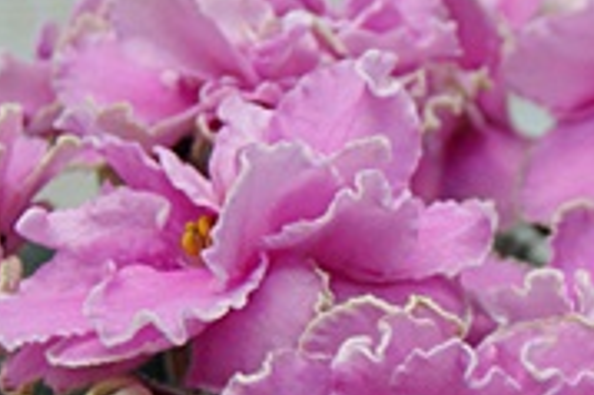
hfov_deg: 8.7
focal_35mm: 235
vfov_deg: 5.8
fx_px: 3878
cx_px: 717
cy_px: 554
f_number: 5
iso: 400
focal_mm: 35
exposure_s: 1/60
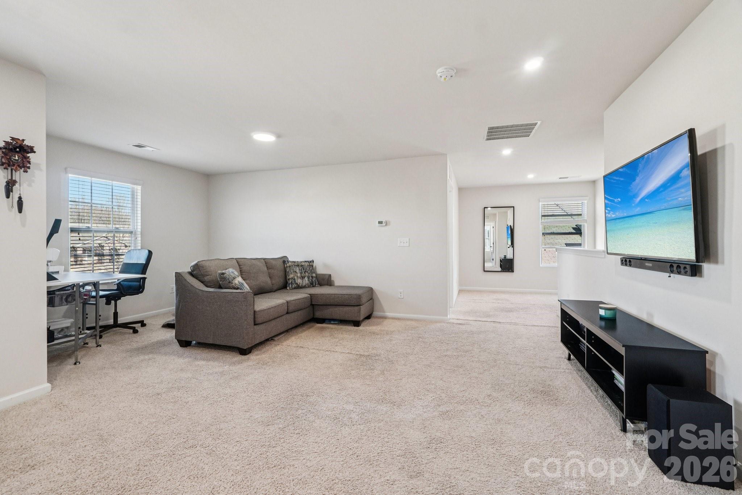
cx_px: 371
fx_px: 309
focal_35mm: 15
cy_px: 248
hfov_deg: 100.4
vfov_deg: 77.3
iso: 400
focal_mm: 10
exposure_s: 1/10
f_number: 8
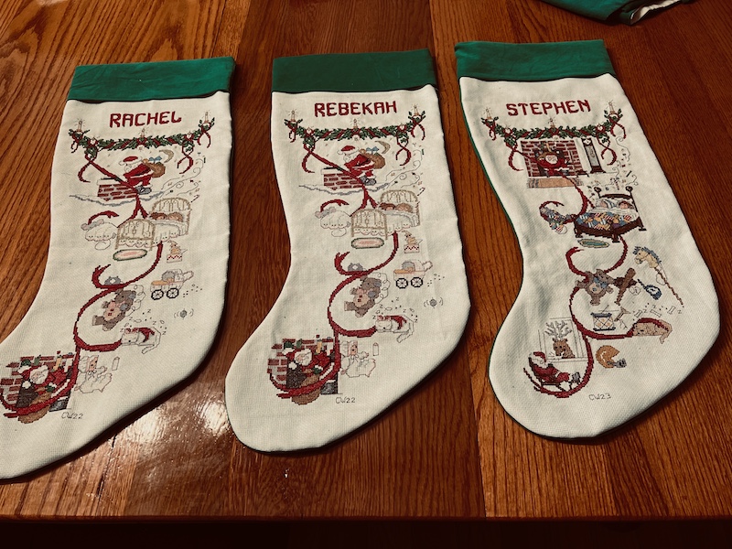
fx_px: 550
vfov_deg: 53.1
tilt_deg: -56.8
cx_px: 366
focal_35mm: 26
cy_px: 274
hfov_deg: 67.3
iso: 160
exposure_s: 1/60
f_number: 1.5
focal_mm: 5.7
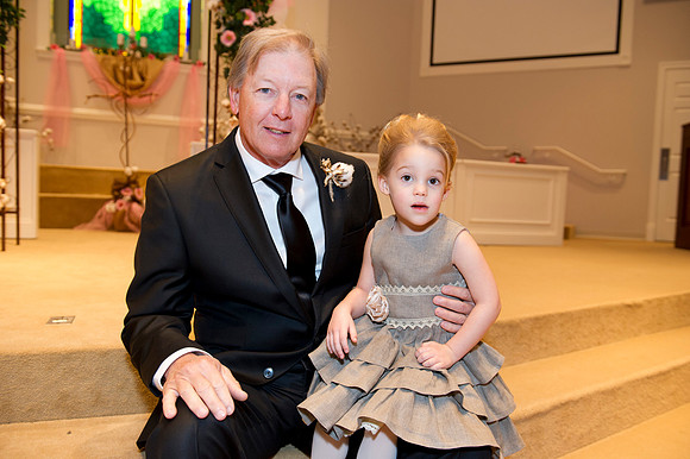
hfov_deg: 60.3
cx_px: 345
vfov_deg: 42.3
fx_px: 594
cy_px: 230
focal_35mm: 31
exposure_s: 1/125
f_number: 4
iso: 1250
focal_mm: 31
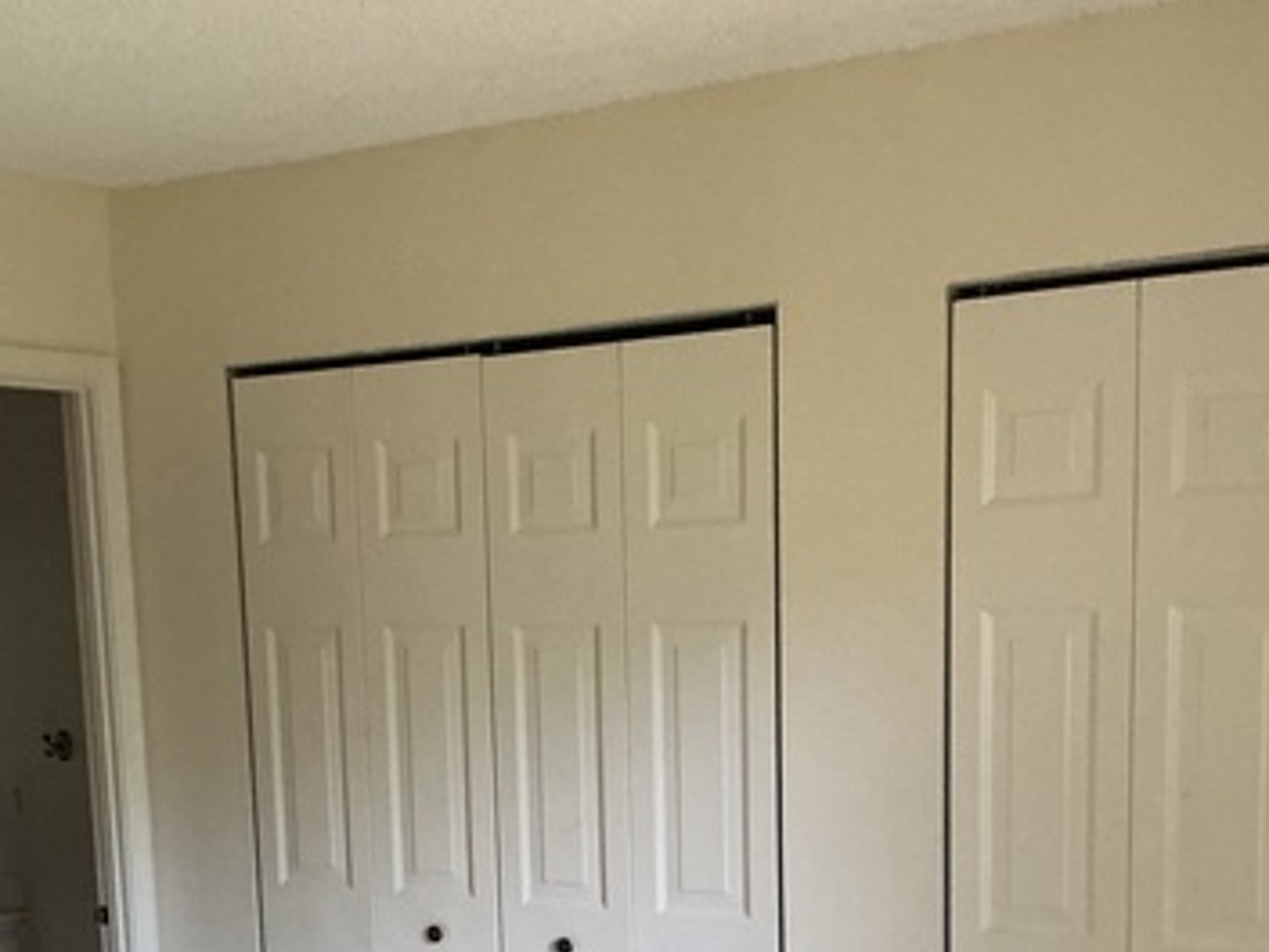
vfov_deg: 25.6
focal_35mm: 55
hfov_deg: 34.7
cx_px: 470
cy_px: 887
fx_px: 2016
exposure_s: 1/50
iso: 160
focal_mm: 3
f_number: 1.8
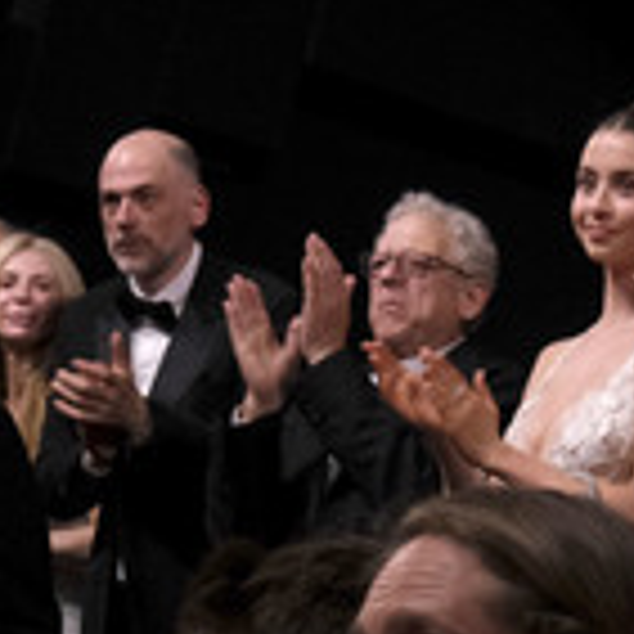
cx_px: 704
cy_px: 463
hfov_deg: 15.9
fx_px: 2196
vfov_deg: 16.4
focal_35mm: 106
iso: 1600
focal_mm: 26
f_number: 4
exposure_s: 1/125
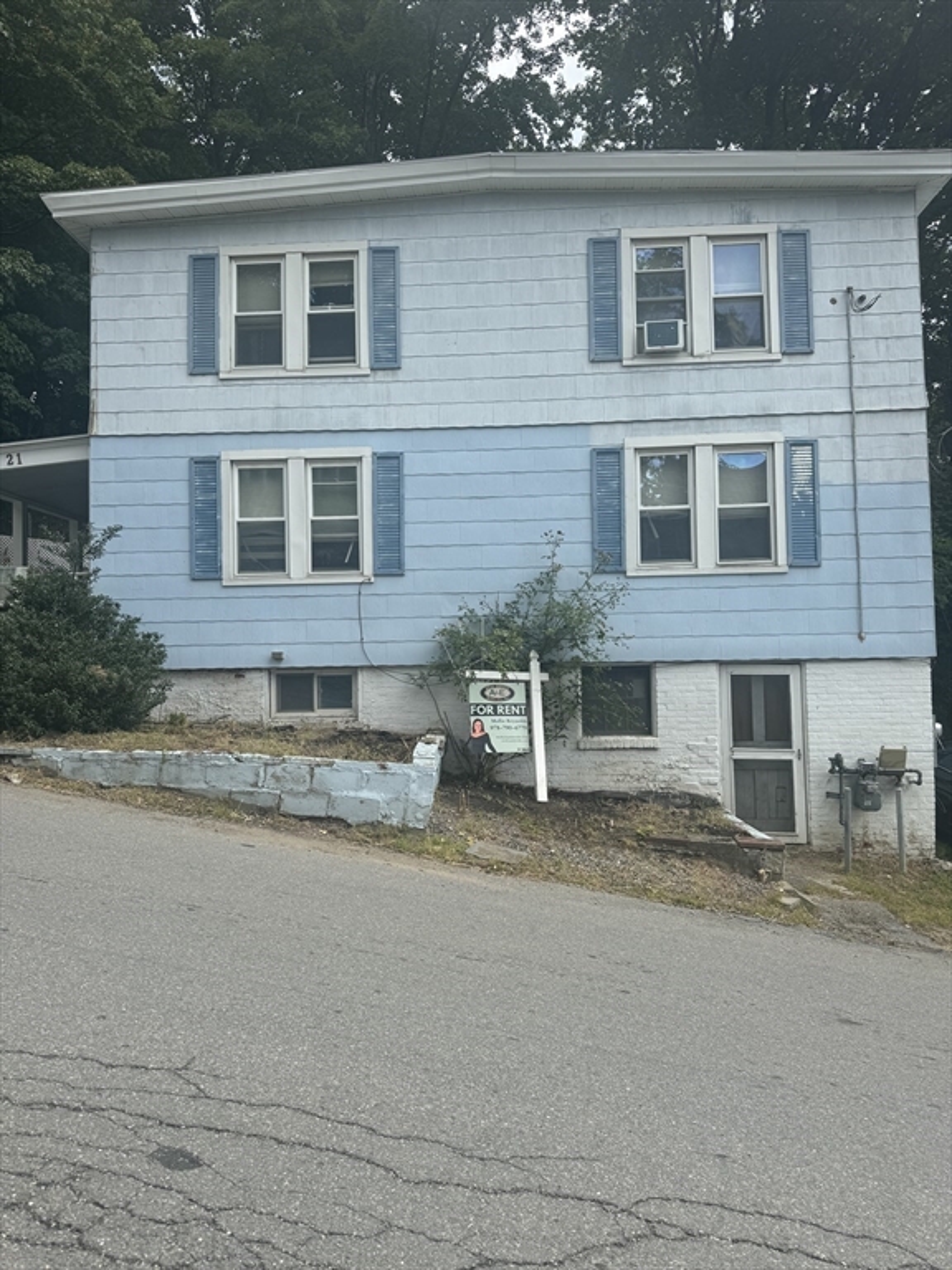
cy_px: 635
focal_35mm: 24
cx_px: 476
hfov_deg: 56.8
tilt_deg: +2.7
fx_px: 880
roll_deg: +0.6
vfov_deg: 71.6
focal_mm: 6.76
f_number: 1.78
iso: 80
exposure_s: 1/1923
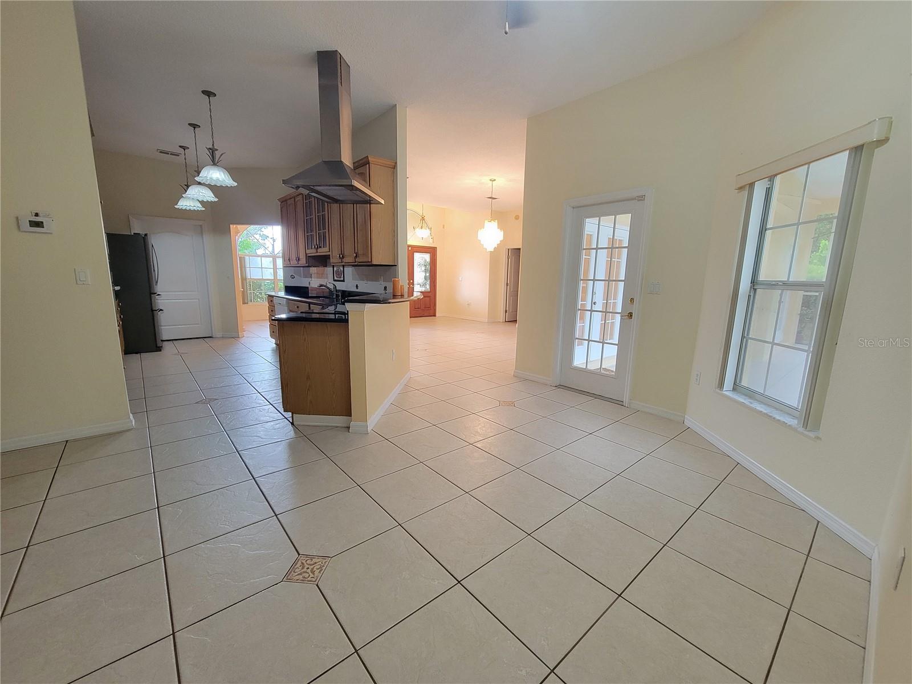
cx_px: 456
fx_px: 343
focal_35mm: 13
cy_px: 342
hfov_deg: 106.2
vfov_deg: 89.9
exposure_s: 1/60
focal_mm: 2.2
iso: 250
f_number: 2.2
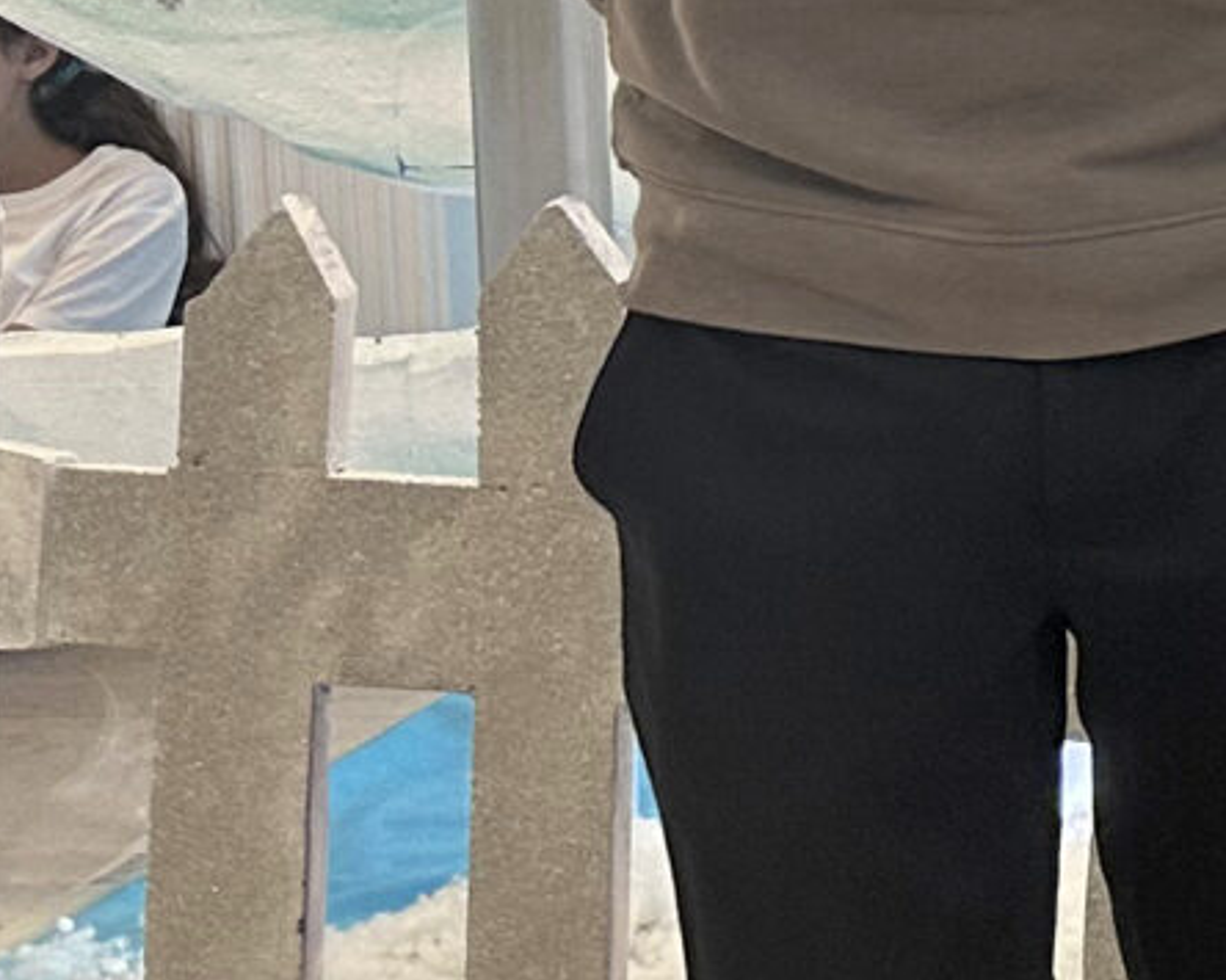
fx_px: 4897
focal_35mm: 135
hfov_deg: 10.8
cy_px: -364
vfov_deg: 11.1
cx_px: 3435
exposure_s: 1/100
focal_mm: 6.86
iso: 100
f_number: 1.78
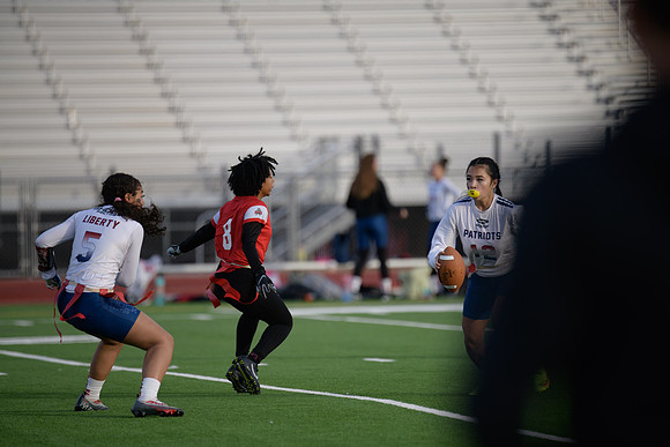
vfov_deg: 4.6
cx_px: 335
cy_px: 224
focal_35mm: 300
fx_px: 5584
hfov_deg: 6.9
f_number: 2.8
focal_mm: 300
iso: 450
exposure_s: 1/3200
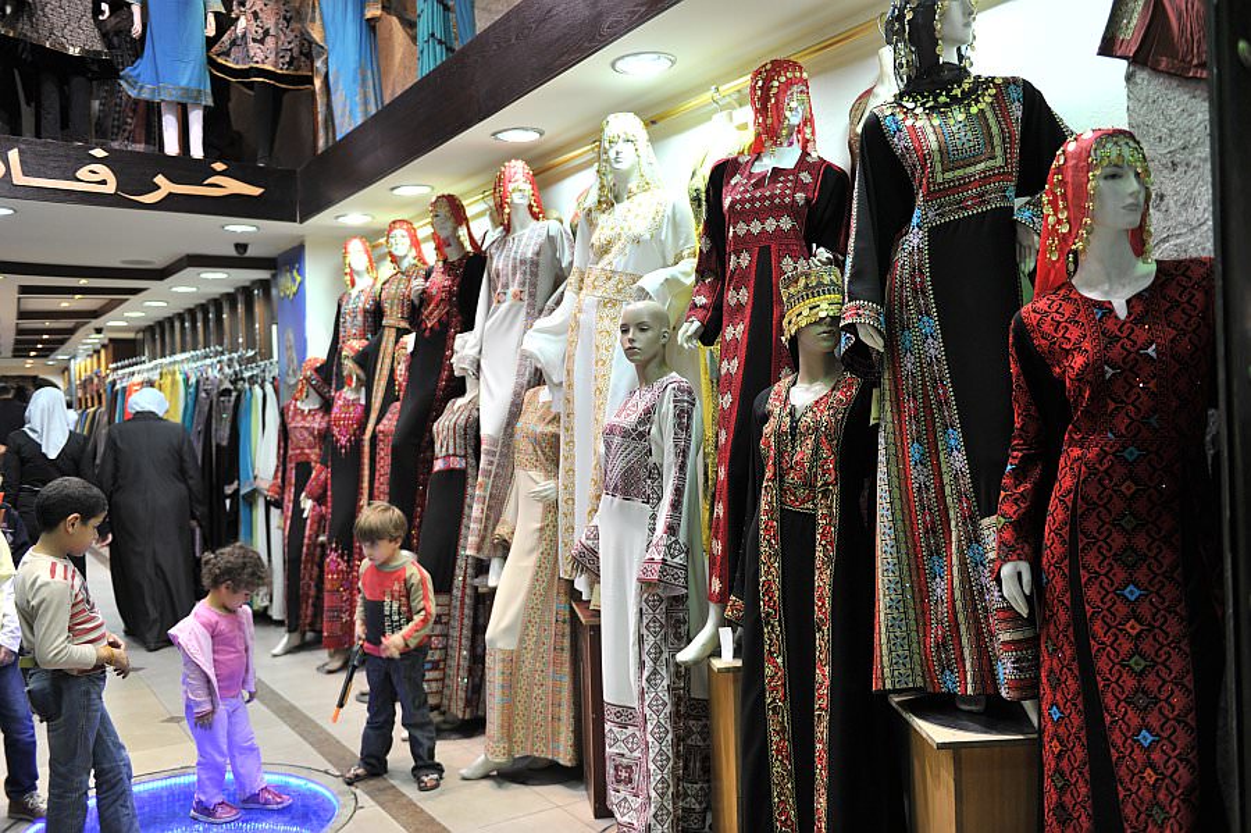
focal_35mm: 32
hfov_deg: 58.7
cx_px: 626
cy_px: 416
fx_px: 1111
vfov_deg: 41.1
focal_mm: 32
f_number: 2.8
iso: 640
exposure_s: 1/100
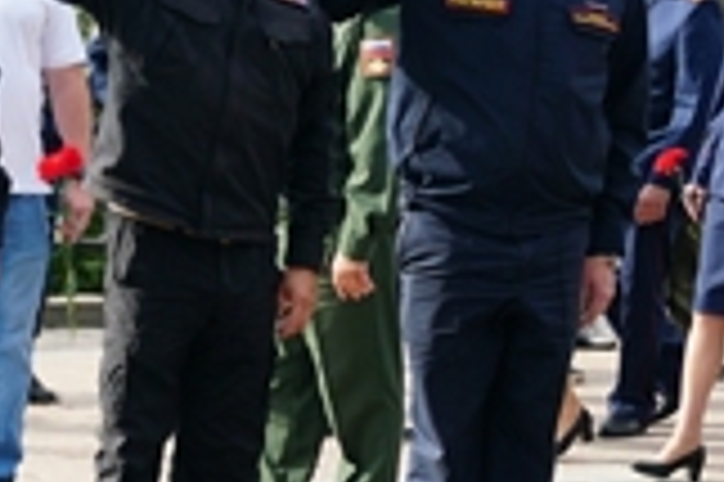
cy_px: 554
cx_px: -418
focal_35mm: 196
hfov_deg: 10.1
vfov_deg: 6.9
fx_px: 3938
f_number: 5.6
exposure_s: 1/200
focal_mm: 28
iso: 100
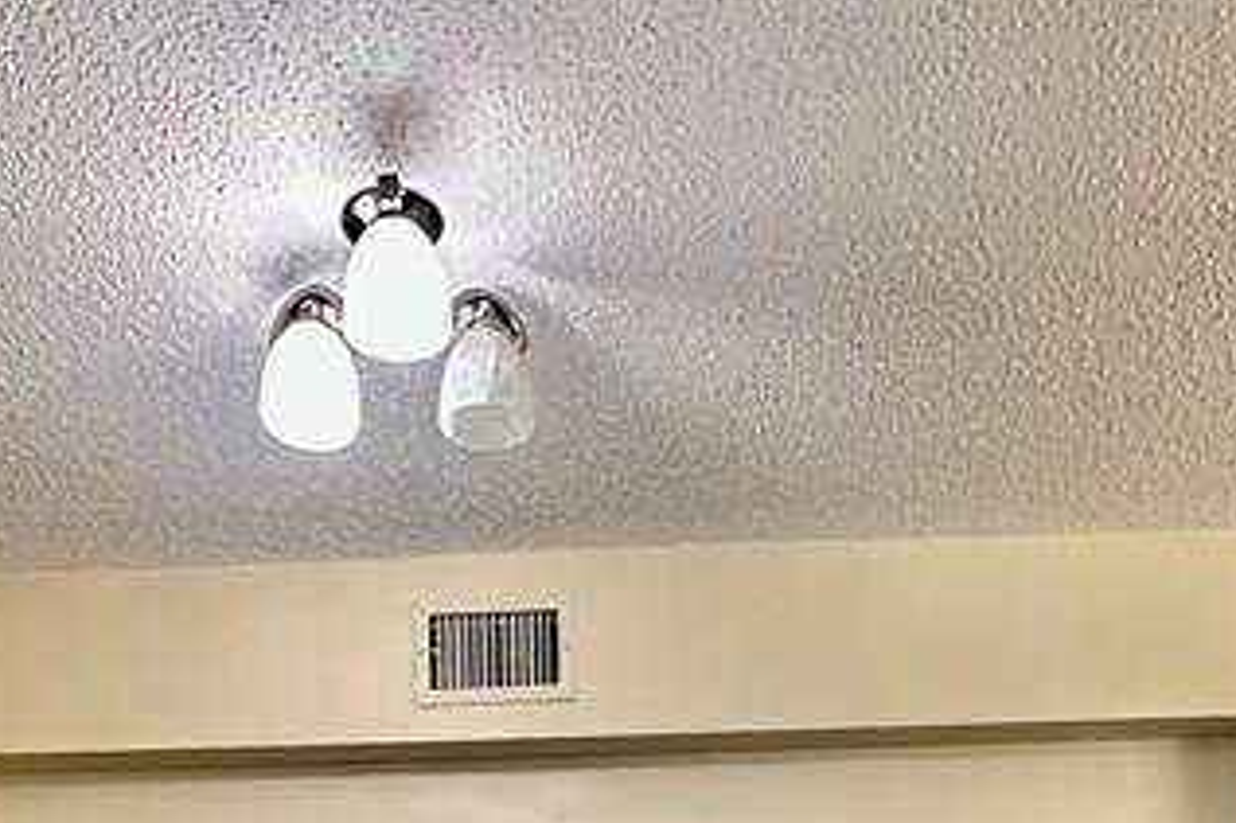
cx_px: 597
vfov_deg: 22.0
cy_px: 1338
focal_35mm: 47
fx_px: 1613
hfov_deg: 41.9
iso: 400
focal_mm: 2.22
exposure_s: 1/60
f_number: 2.2
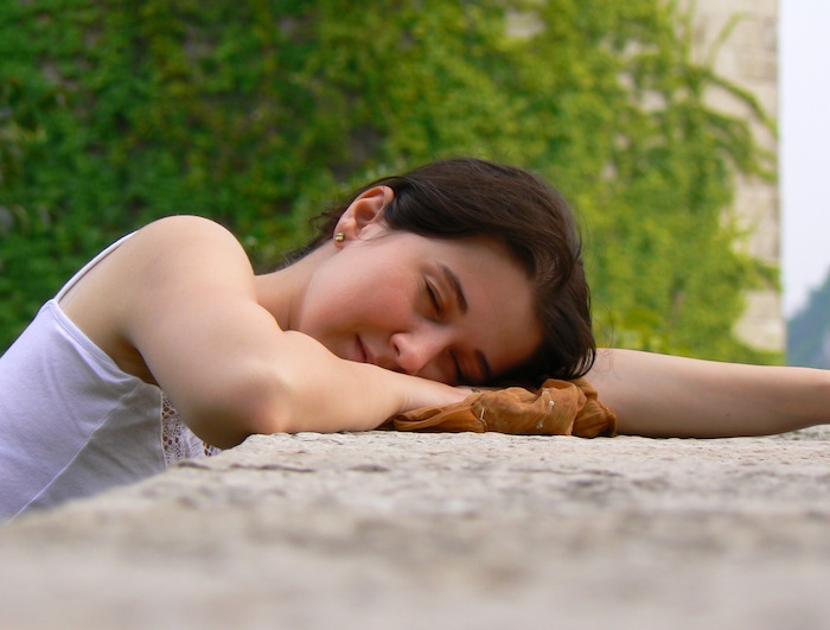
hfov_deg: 6.9
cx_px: 415
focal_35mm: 287
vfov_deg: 5.2
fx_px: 6910
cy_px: 315
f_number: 4.5
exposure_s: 1/125
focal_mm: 47.8
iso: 80
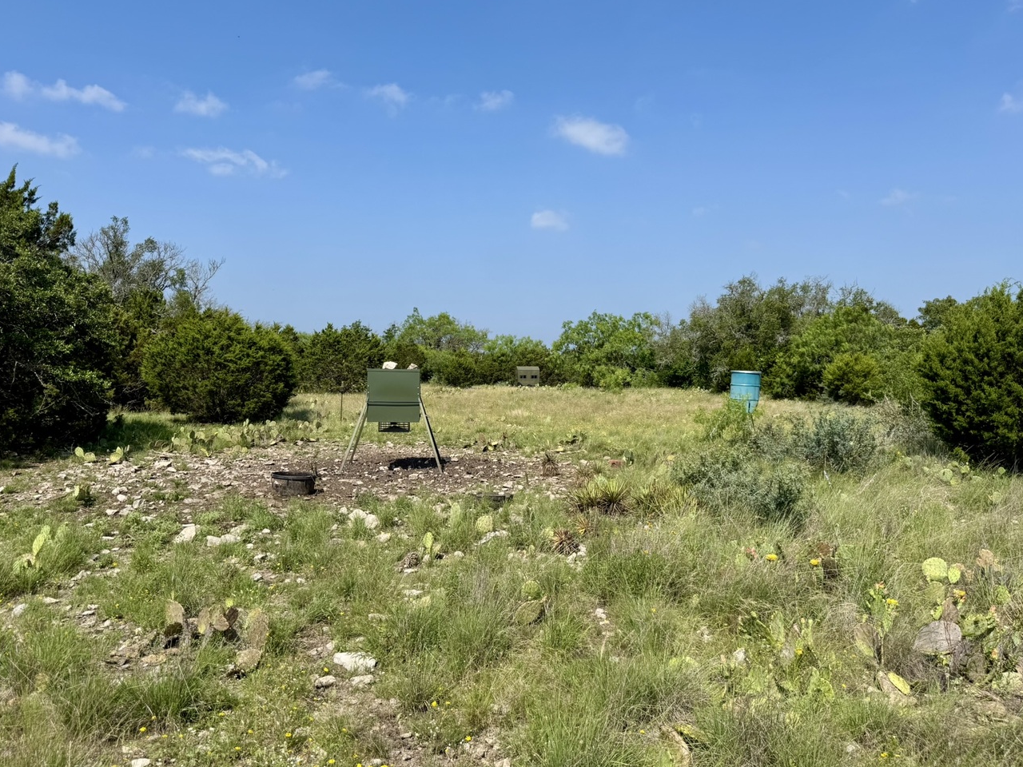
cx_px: 503
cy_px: 403
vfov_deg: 51.3
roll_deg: -0.1
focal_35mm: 27
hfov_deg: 65.3
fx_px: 798
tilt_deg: -2.7
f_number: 1.78
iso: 80
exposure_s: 1/4310
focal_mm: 6.76
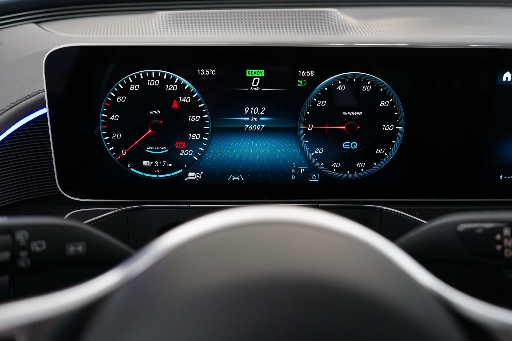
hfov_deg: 61.9
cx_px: 256
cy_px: 170
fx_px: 427
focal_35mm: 30
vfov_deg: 43.6
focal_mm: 30
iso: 3200
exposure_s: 1/60
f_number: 3.5
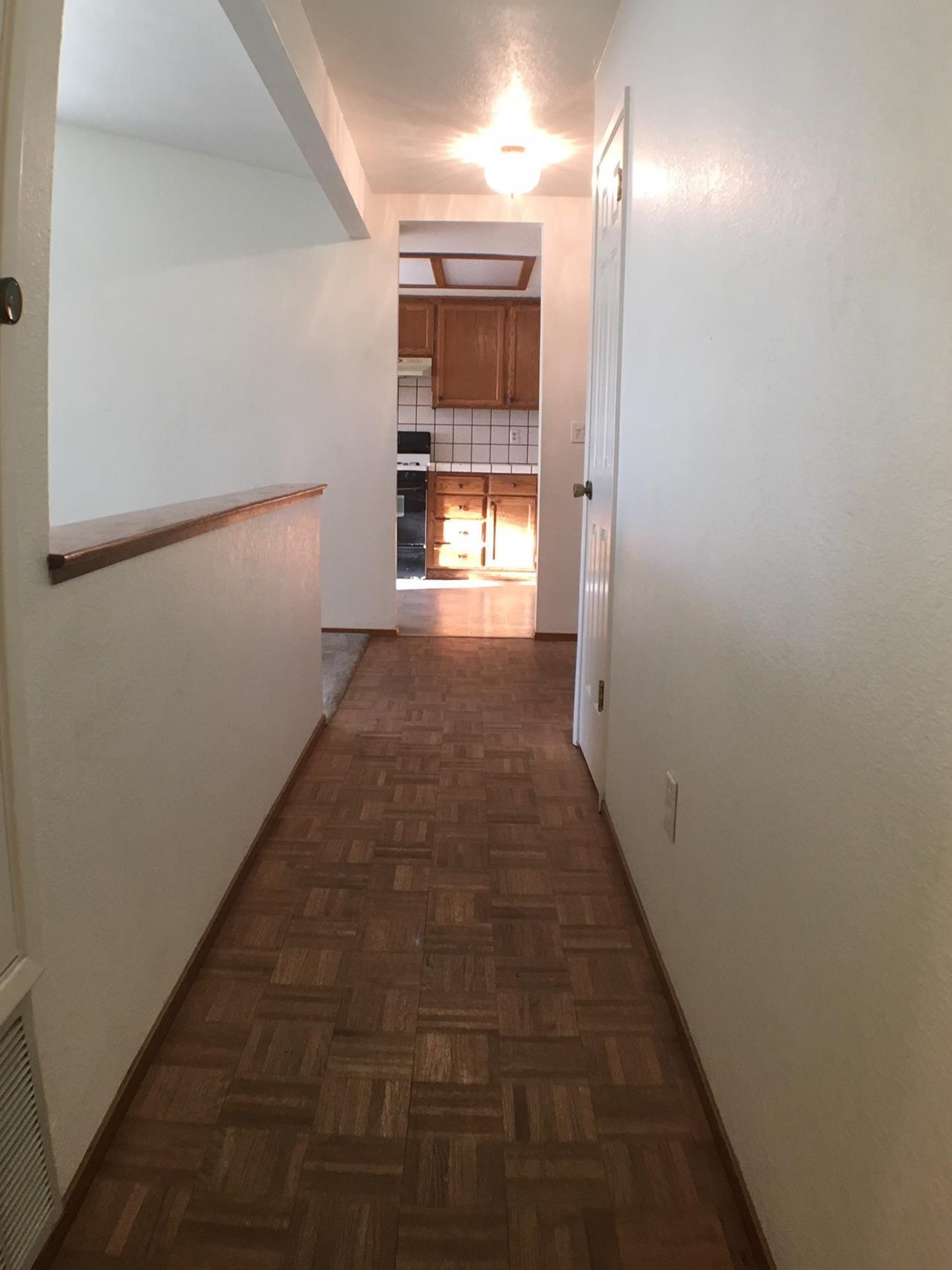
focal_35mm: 34
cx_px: 457
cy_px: 560
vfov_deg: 53.8
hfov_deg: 41.8
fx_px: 1247
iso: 125
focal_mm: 4.15
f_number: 2.2
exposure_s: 1/33
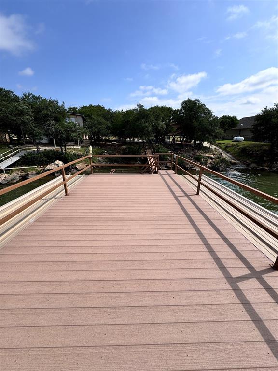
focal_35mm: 14
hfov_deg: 85.7
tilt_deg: -19.2
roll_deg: -2.3
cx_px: 139
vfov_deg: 102.1
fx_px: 150
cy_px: 186
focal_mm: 2.22
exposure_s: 1/2342
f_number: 2.2
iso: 40
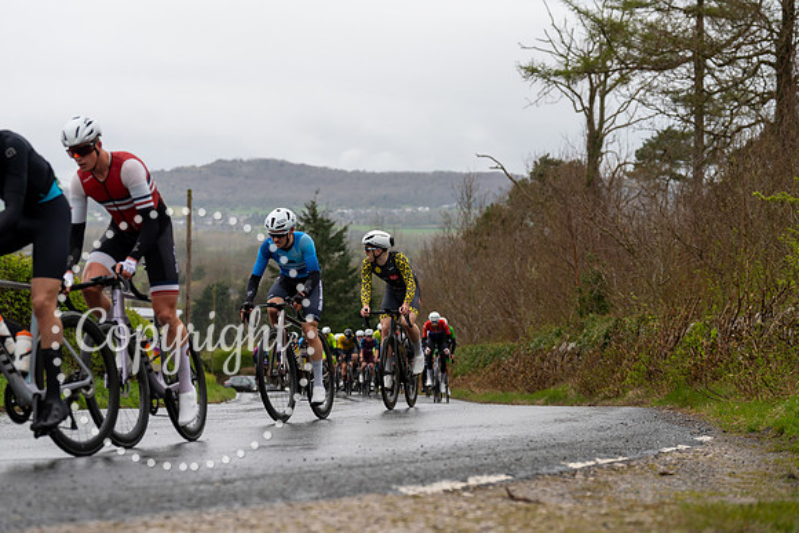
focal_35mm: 100
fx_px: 2220
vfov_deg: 13.7
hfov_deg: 20.4
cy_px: 266
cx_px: 400
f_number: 4
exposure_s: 1/1000
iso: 400
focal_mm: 100
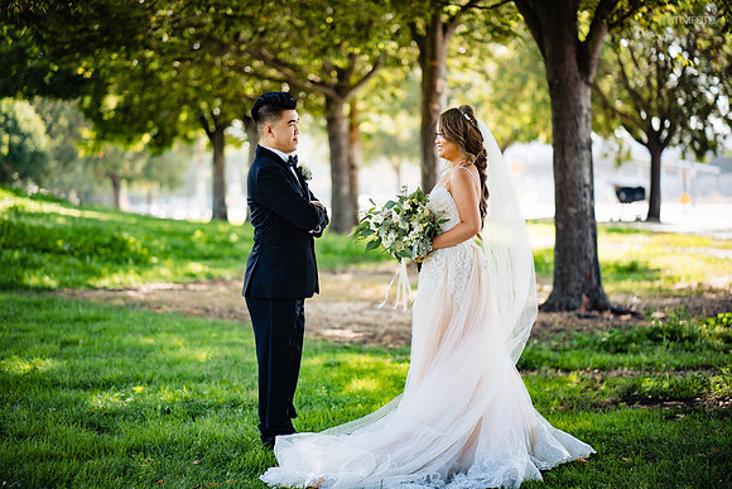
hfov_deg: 23.9
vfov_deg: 16.1
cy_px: 244
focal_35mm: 85
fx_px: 1729
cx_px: 366
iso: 160
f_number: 1.8
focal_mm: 85
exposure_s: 1/640
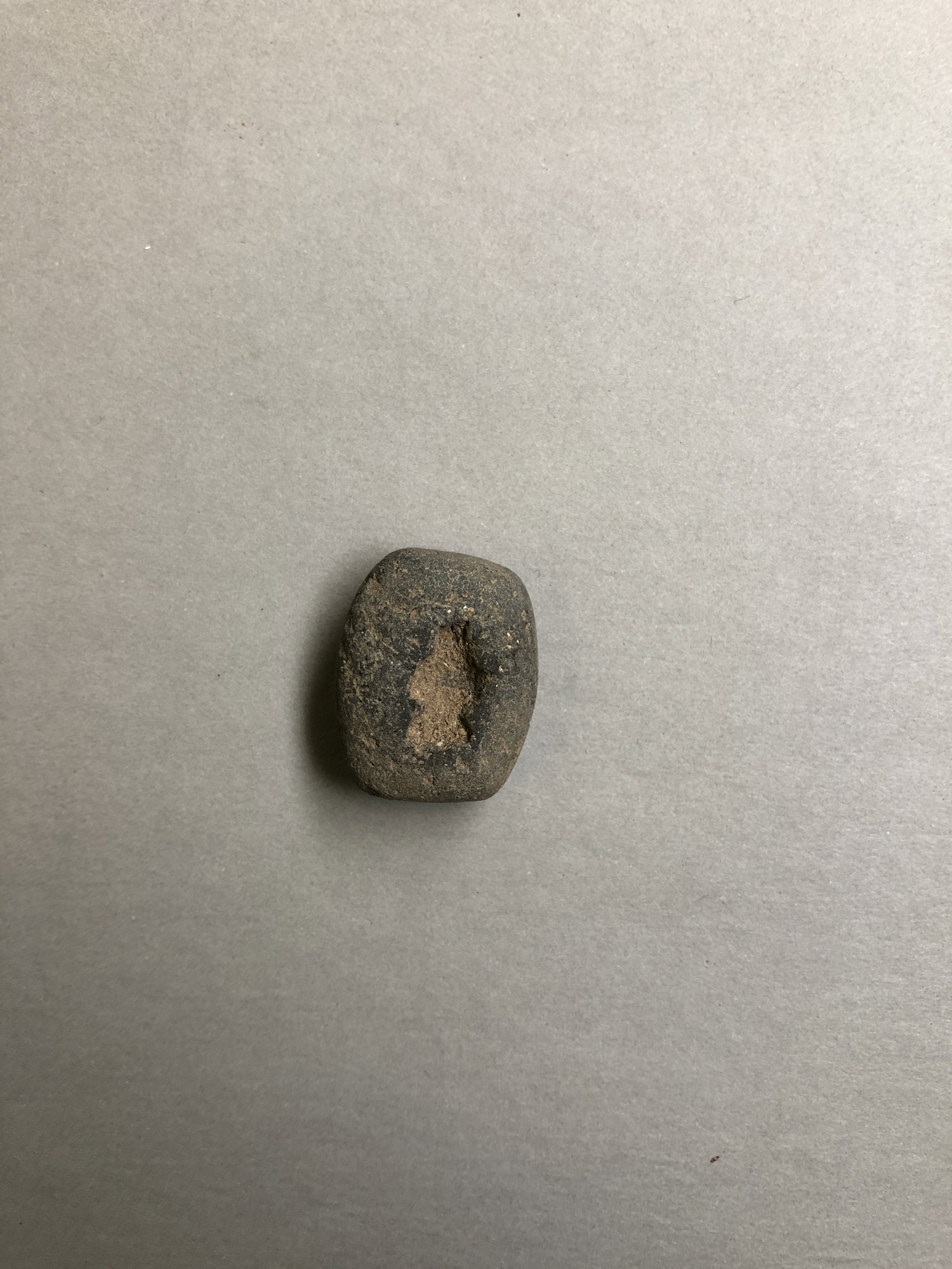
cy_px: 634
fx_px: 1027
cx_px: 476
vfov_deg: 63.4
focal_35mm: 28
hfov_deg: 49.7
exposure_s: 1/40
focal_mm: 3.99
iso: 20
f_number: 1.8
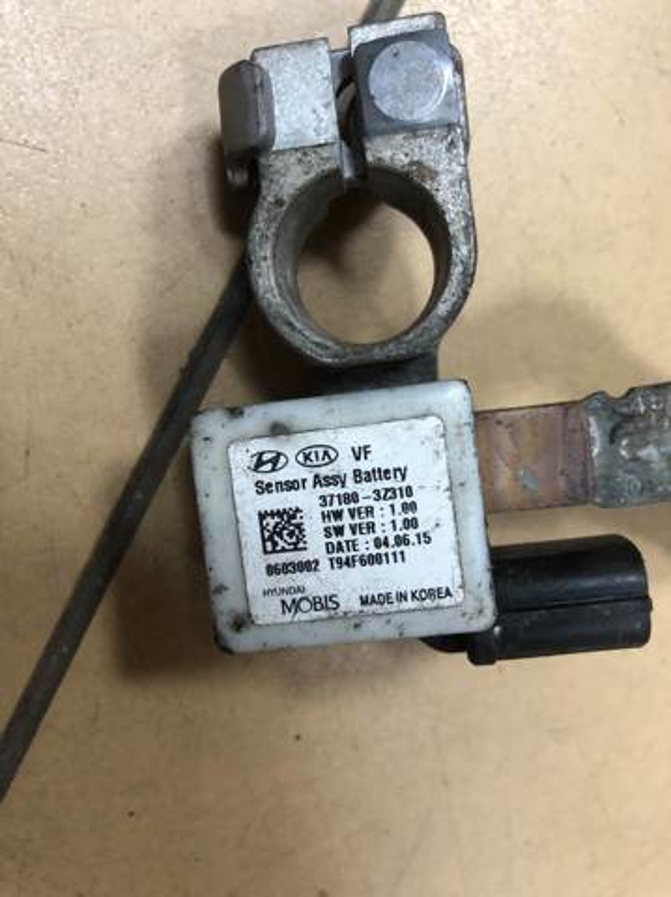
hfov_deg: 49.7
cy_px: 448
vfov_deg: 63.5
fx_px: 725
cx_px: 336
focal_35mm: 28
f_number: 1.8
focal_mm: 4
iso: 64
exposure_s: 1/15
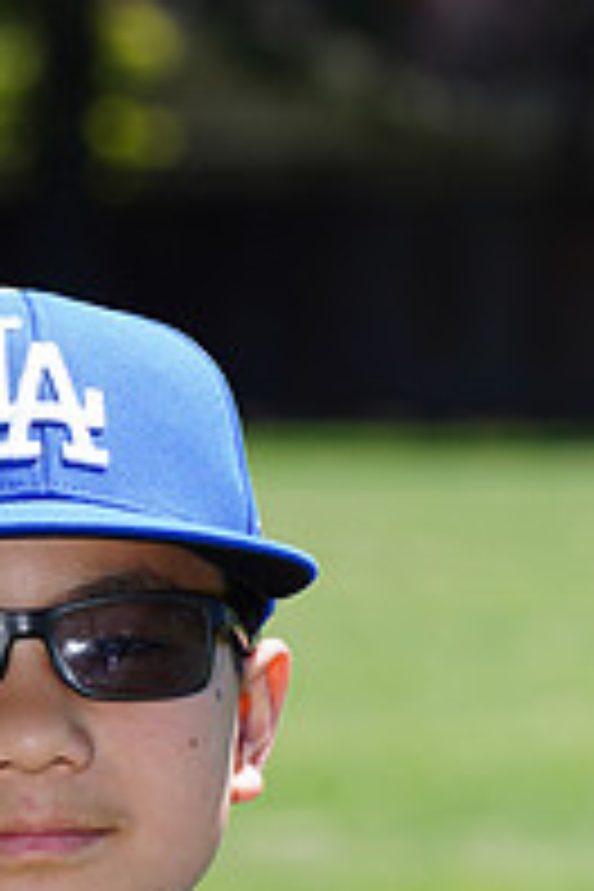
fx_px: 14478
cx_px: 34
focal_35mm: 585
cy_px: 1179
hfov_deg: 2.3
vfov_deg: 3.5
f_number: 9
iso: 200
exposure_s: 1/200
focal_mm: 200
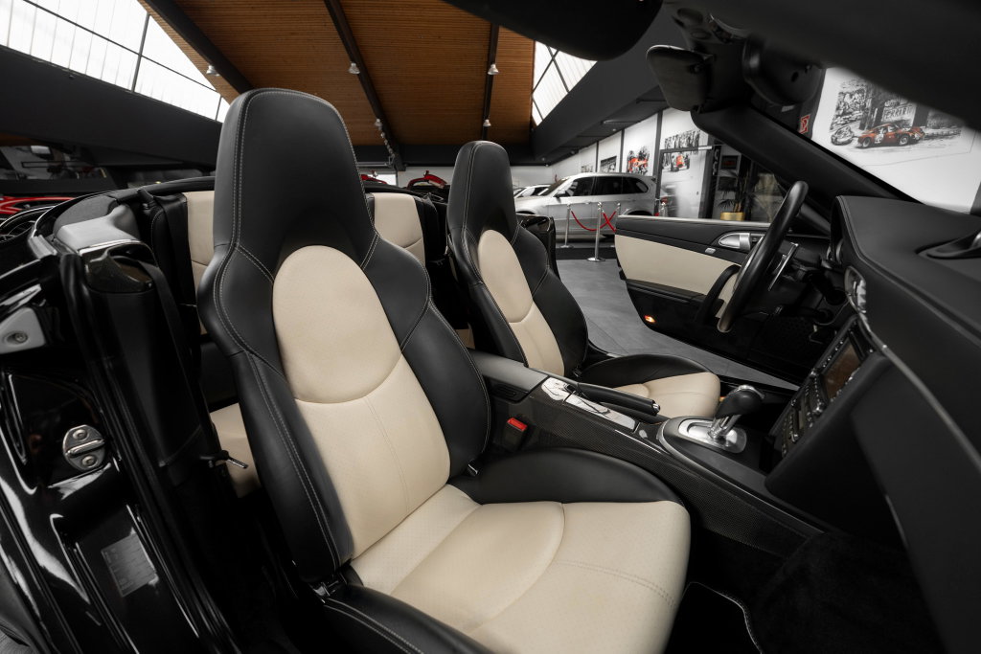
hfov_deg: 104.2
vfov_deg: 81.2
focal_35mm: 14
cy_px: 327
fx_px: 382
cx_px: 490
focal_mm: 14
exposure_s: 1/40
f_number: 4
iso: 320
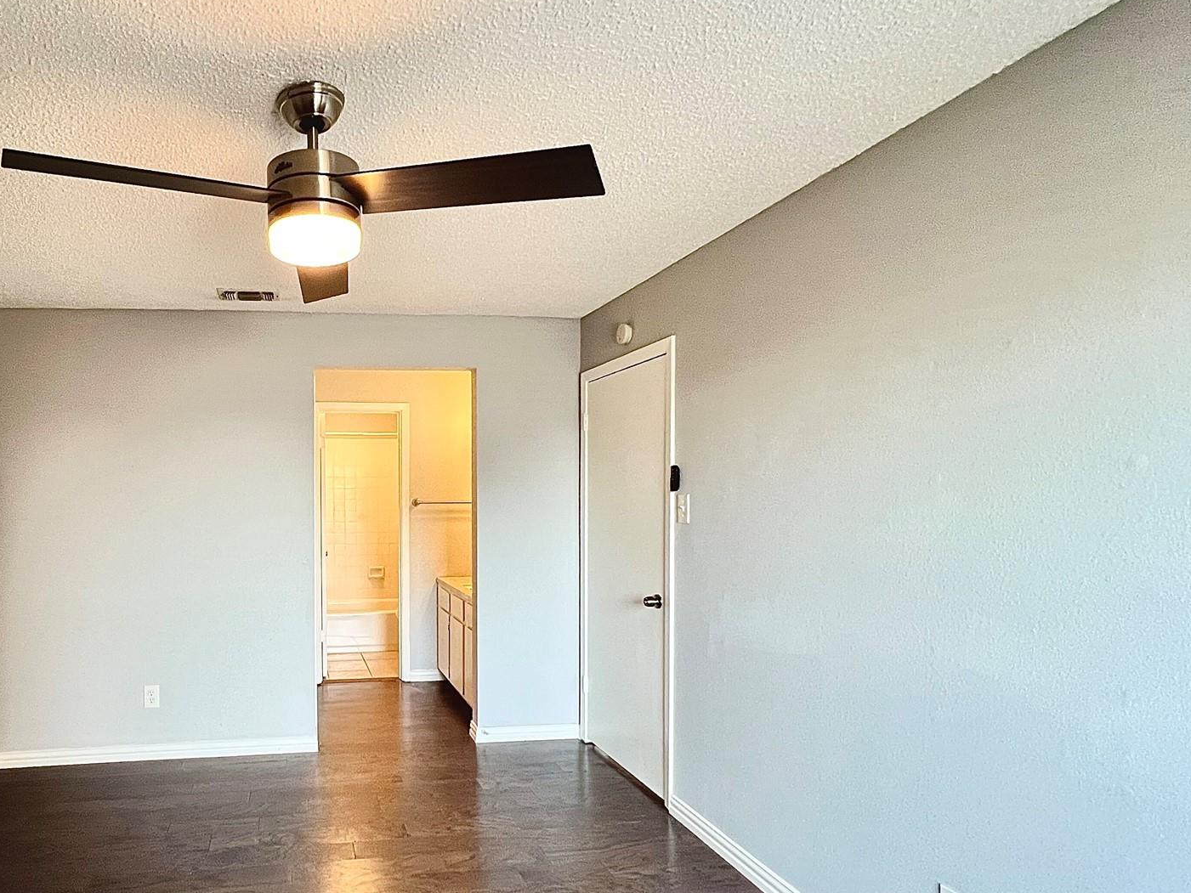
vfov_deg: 68.4
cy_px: 506
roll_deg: +0.9
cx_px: 364
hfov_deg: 80.8
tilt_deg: -1.1
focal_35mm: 19
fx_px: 654
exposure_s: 1/60
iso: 320
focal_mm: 1.57
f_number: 1.8
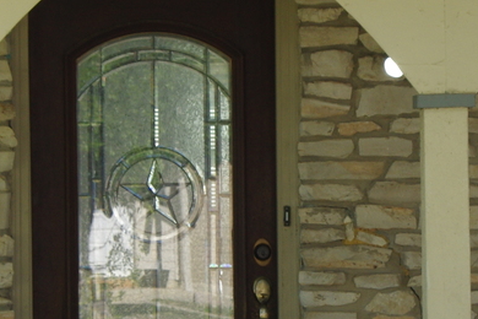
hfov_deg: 6.6
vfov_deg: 4.4
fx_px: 4142
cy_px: 169
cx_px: 381
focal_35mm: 312
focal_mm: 50
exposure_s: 1/80
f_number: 11
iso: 200
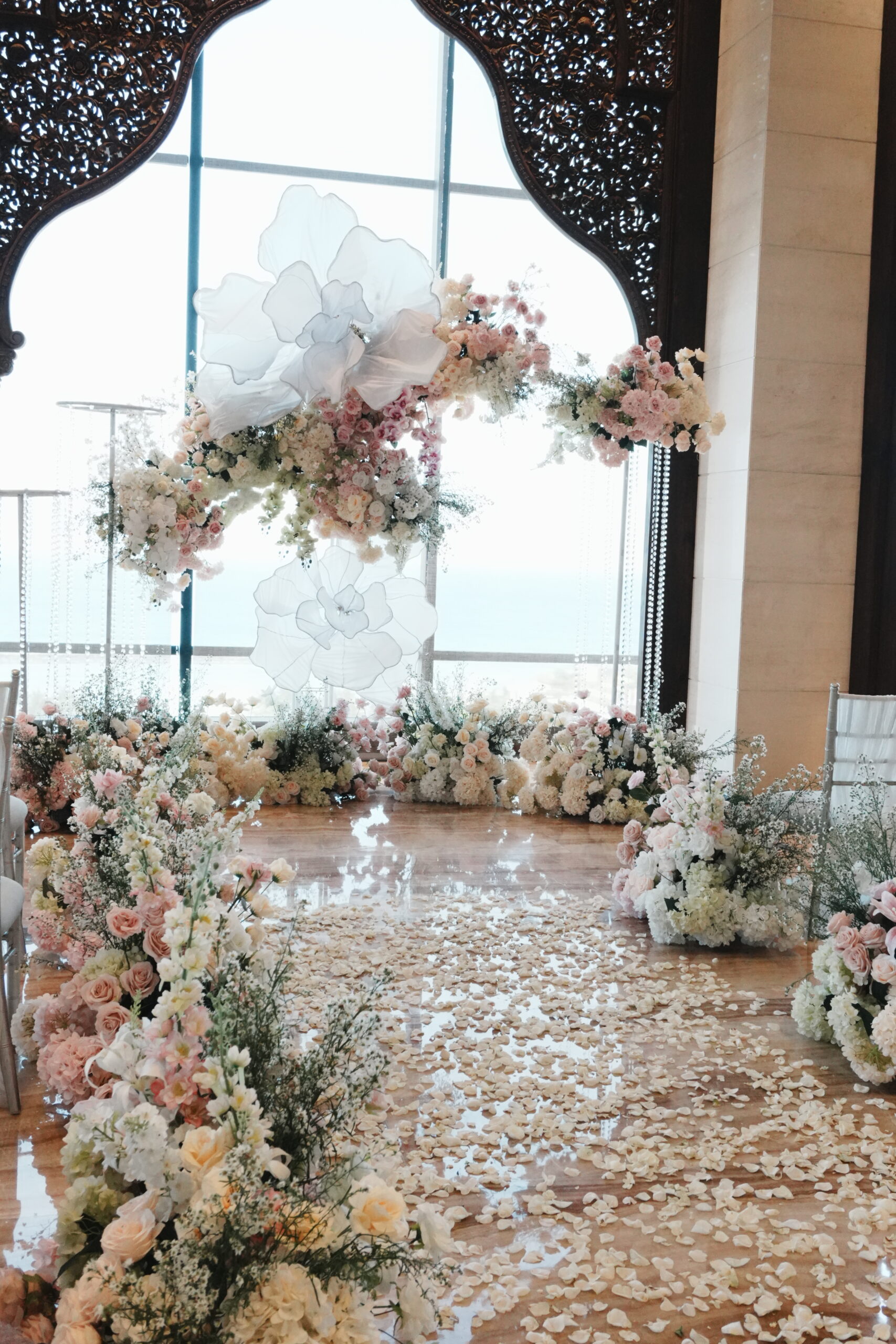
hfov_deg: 35.5
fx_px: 1400
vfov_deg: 51.3
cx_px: 448
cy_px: 672
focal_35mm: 38
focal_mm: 25
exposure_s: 1/160
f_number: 6.3
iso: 3200
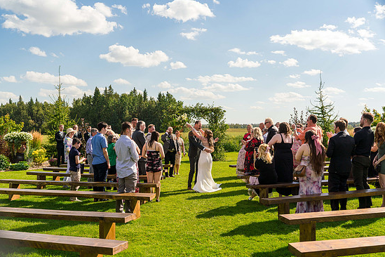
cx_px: 201
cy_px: 135
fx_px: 396
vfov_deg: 35.9
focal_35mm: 37
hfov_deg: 51.9
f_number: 4.5
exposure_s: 1/2500
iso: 400
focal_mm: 35
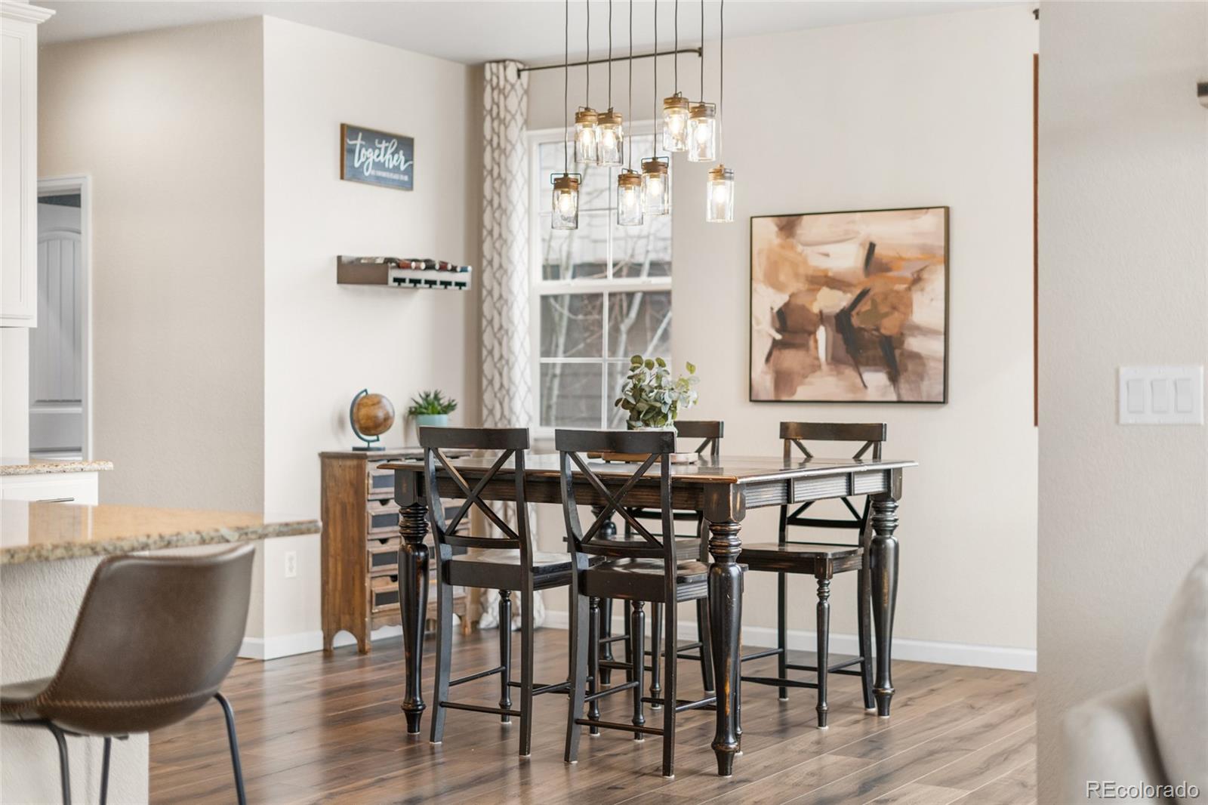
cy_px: 402
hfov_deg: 39.6
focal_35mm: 50
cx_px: 604
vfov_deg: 27.0
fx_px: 1677
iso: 400
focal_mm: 50
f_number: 1.8
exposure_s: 1/160
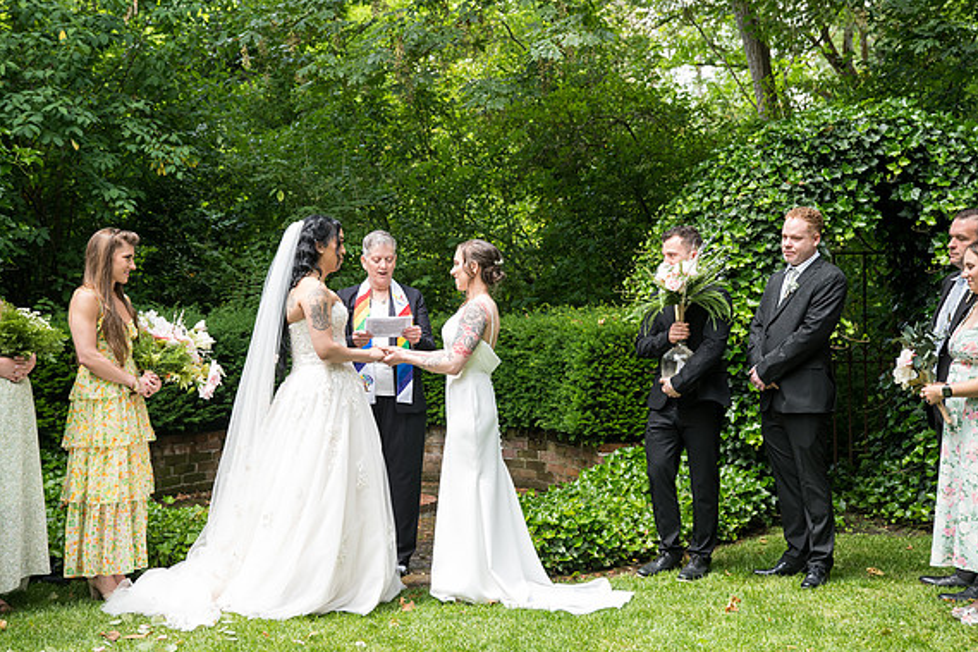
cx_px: 483
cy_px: 324
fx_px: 1439
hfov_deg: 37.5
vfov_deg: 25.5
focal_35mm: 53
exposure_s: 1/400
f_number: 4
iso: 640
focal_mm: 52
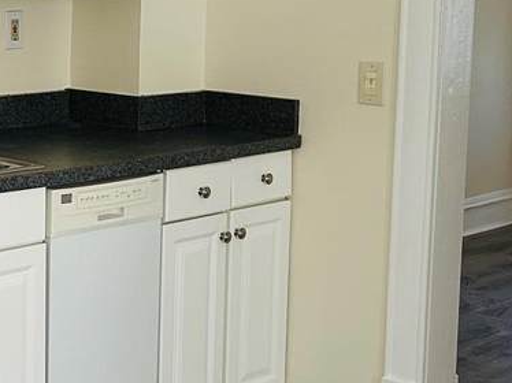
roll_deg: +1.6
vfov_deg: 16.5
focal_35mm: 89
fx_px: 1316
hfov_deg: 20.3
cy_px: 100
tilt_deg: -6.8
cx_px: -144
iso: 125
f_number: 1.5
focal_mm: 5.7
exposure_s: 1/111
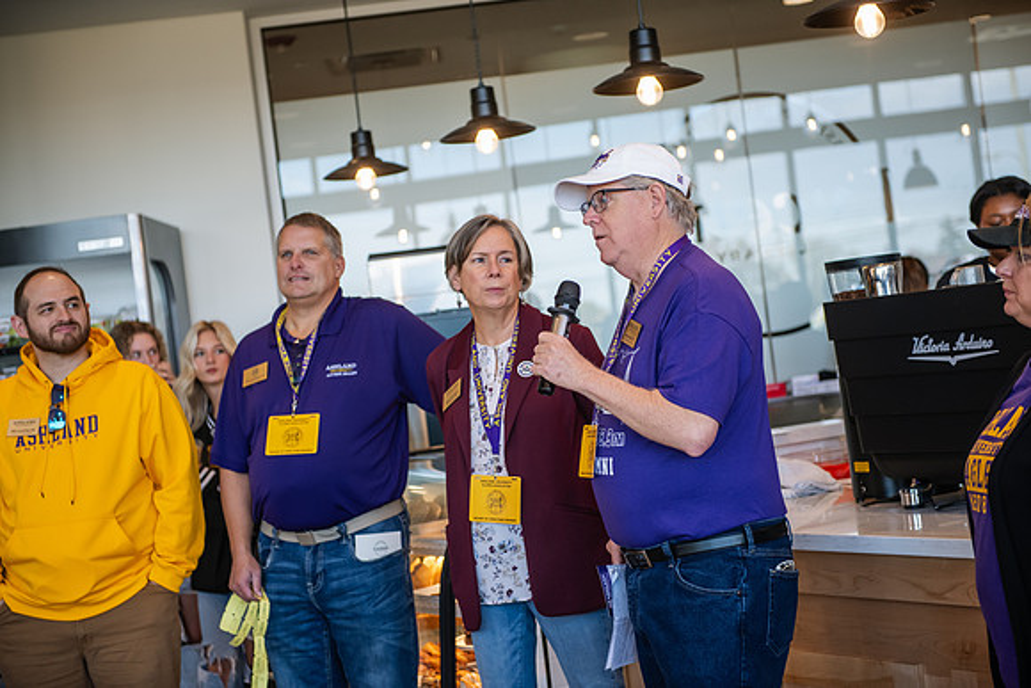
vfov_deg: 20.6
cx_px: 516
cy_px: 344
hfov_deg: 30.5
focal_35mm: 66
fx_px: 1891
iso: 1000
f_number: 3.2
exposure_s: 1/400
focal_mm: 66
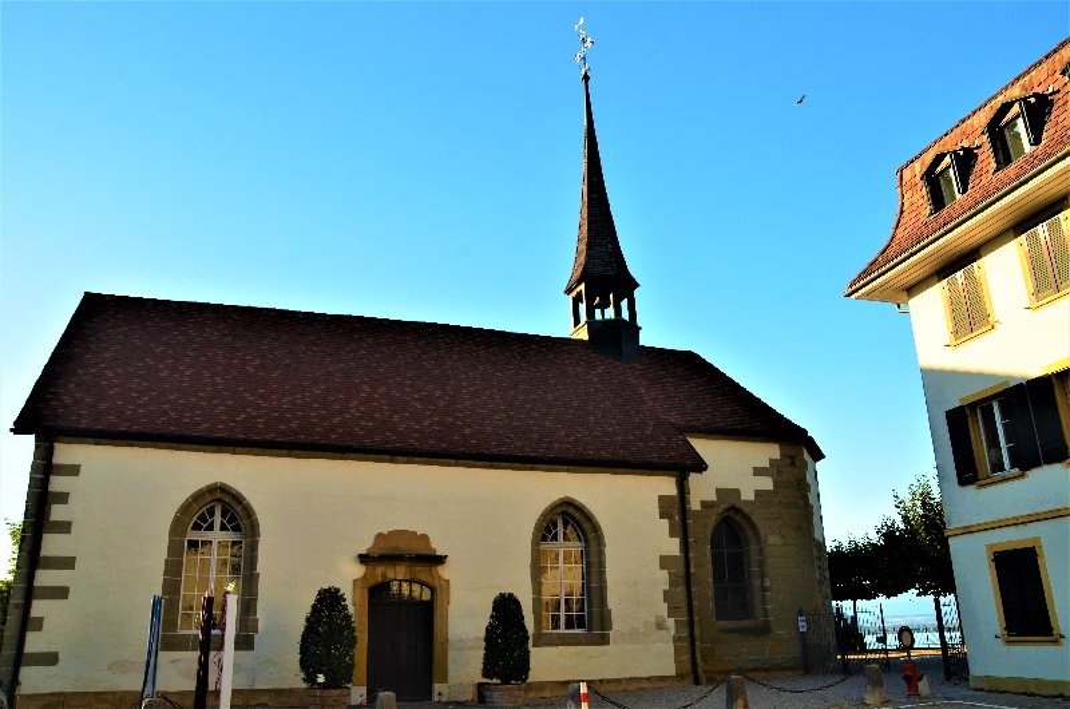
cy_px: 354
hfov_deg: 67.5
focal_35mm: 27
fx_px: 801
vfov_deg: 47.7
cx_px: 535
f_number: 9
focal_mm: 18
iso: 320
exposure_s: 1/125
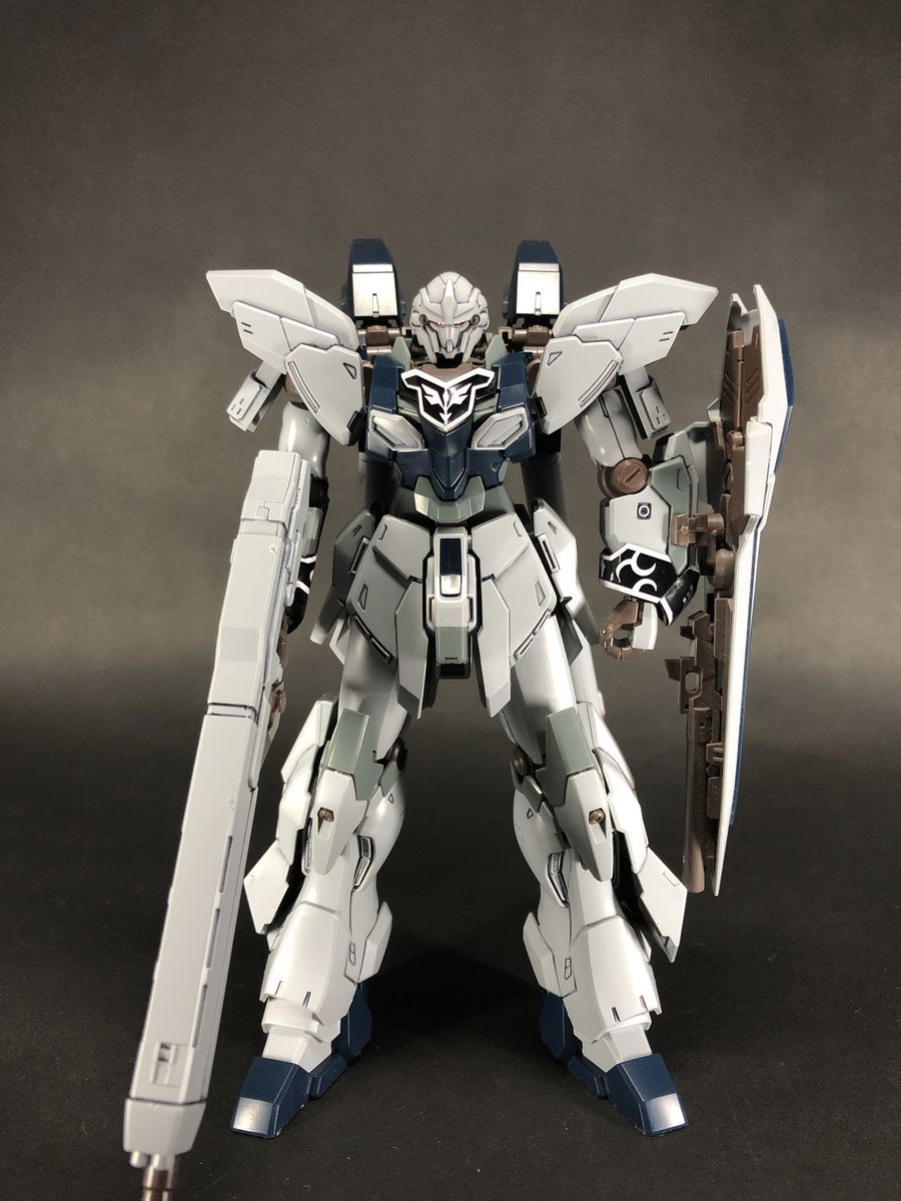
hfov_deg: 49.7
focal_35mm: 28
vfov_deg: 63.4
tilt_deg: -9.7
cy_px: 600
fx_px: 972
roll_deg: -0.9
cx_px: 450
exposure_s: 1/15
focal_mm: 3.99
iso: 80
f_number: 1.8
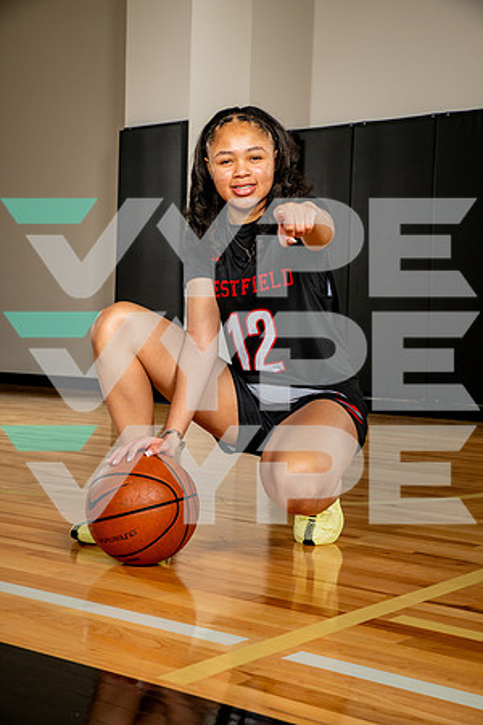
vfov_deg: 34.5
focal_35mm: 58
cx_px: 242
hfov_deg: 23.4
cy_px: 362
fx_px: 1167
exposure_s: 1/500
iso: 250
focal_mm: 58
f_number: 8
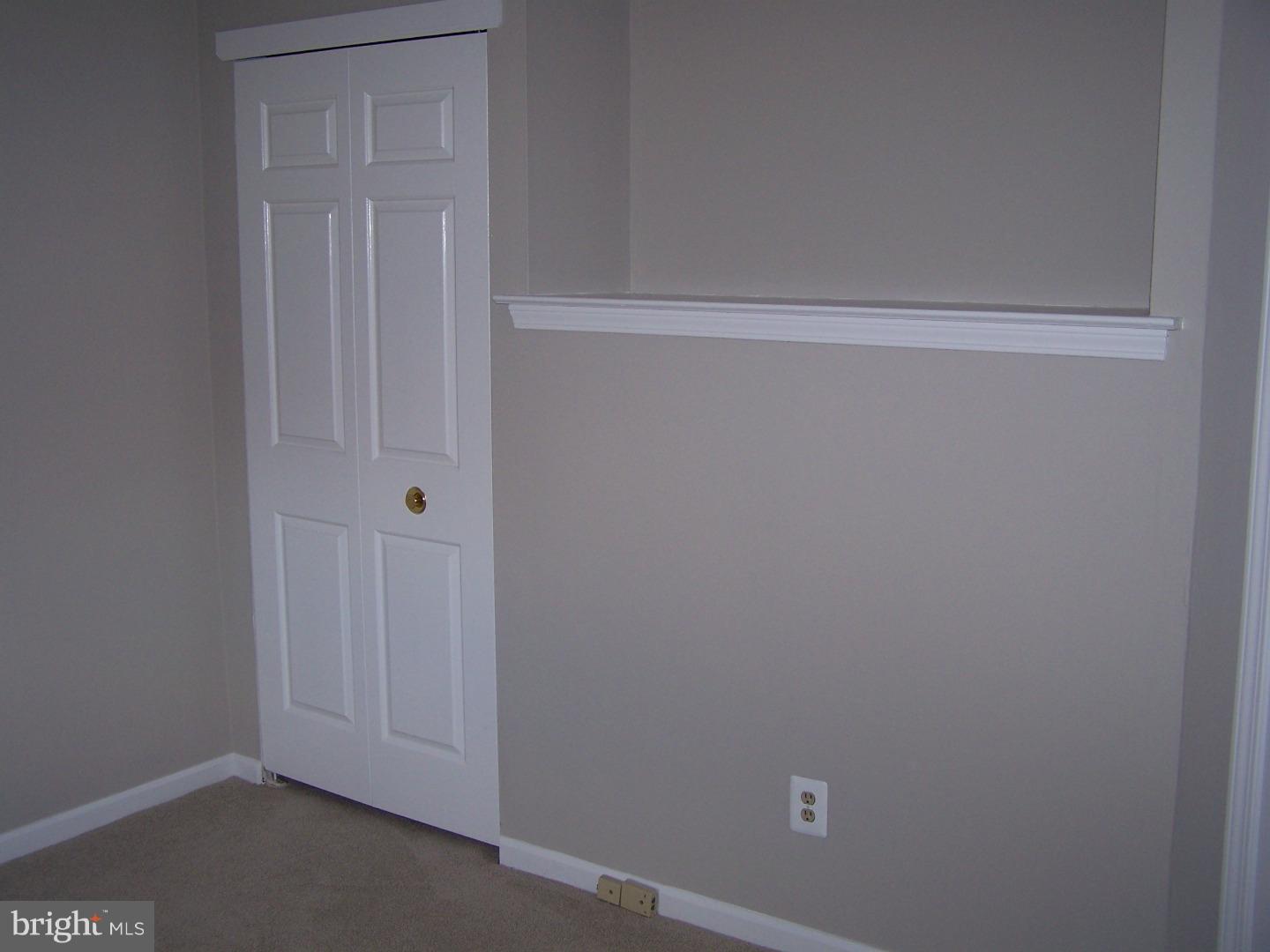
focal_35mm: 38
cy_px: 476
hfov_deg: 49.0
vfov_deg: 37.7
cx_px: 635
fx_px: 1394
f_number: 2.8
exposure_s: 1/60
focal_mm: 6.3
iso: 80
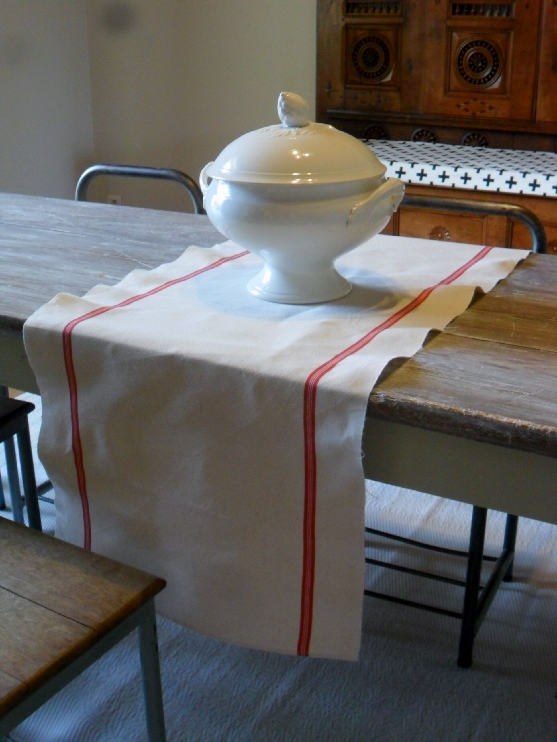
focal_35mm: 44
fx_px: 944
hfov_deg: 32.9
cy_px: 371
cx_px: 278
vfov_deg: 42.9
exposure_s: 1/15
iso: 400
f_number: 4.5
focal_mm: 7.8
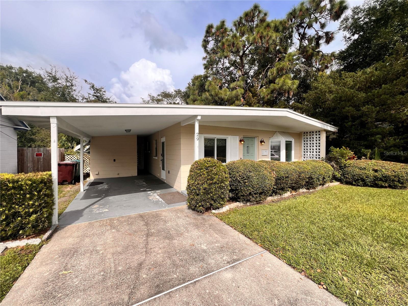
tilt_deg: -2.5
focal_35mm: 13
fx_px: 153
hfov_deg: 106.2
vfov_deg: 89.9
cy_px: 153
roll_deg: +0.6
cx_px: 204
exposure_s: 1/1167
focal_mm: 1.57
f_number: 1.8
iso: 32
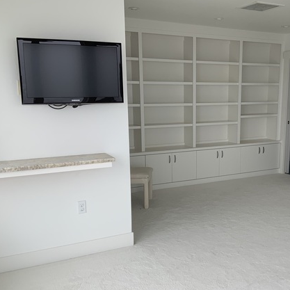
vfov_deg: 40.8
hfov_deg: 40.3
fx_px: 389
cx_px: 201
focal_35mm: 41
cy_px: 164
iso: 16
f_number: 1.8
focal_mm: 3
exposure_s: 1/120
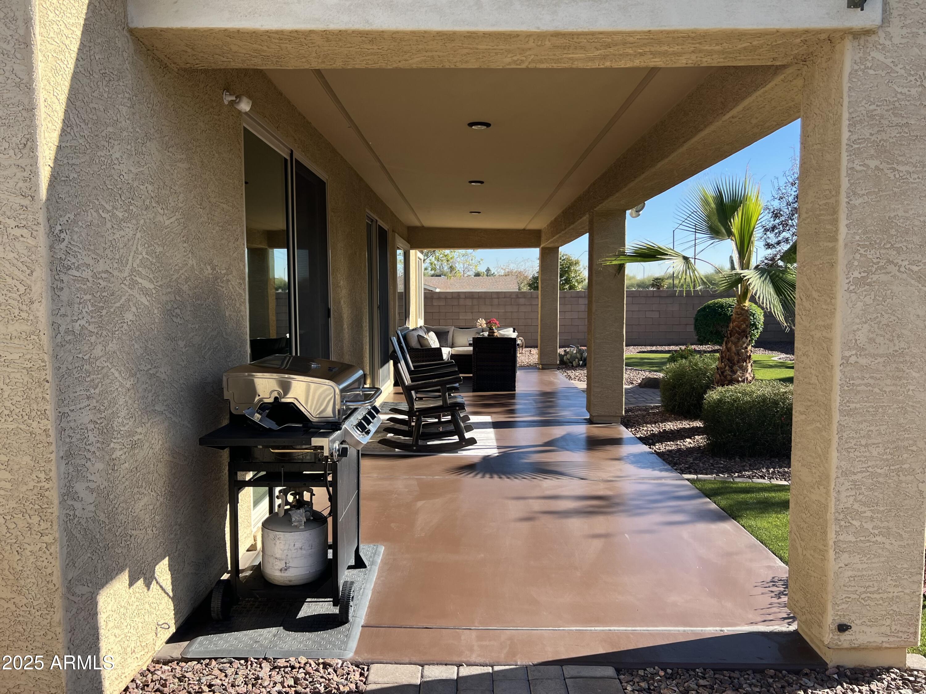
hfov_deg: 67.3
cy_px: 347
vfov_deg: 53.1
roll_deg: +1.4
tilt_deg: -4.0
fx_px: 695
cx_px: 463
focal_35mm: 26
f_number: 1.5
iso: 50
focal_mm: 5.7
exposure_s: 1/1344
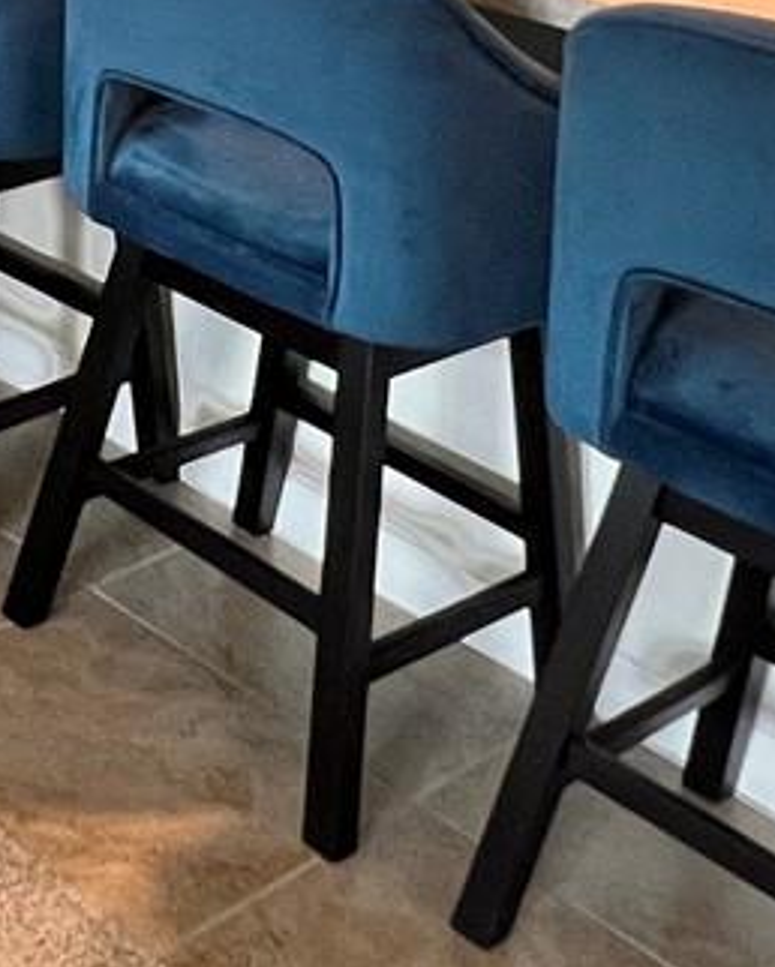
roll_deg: -2.5
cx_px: -496
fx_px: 1805
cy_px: -246
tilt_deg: -10.1
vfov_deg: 26.1
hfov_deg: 19.8
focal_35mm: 63
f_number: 1.8
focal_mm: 1.57
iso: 250
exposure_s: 1/60
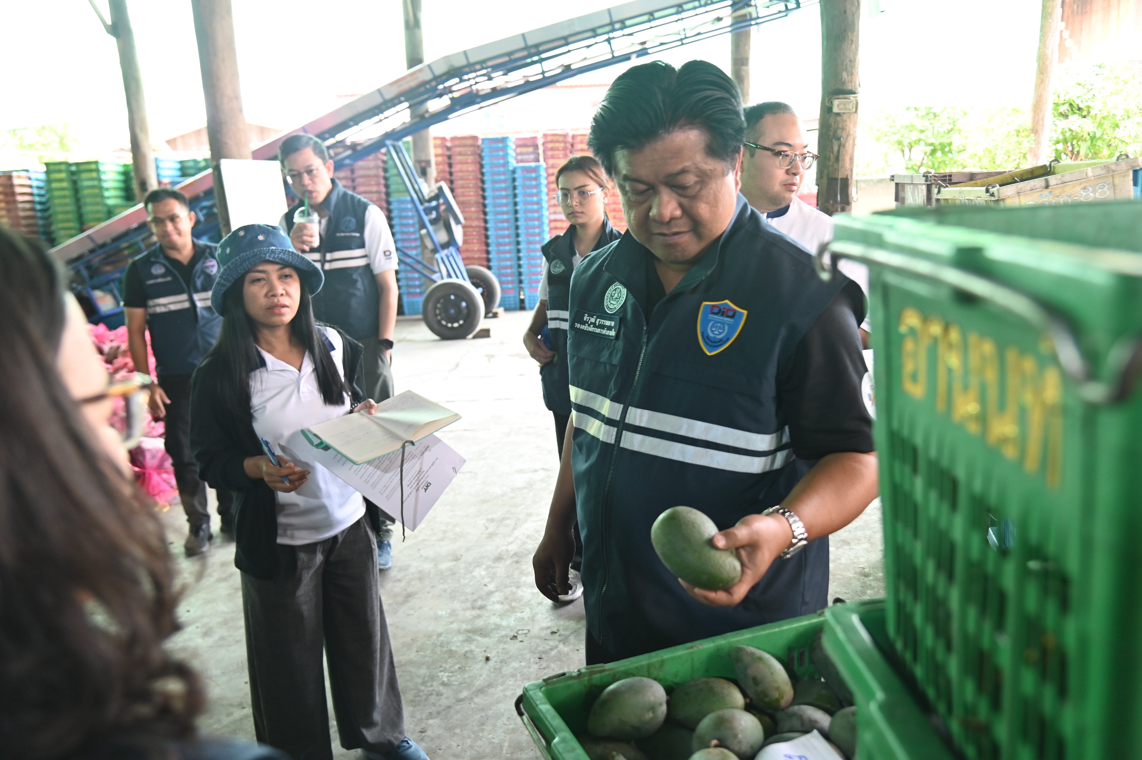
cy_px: 386
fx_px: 888
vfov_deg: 46.3
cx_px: 563
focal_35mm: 28
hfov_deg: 65.5
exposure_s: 1/125
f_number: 4
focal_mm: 27
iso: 1250
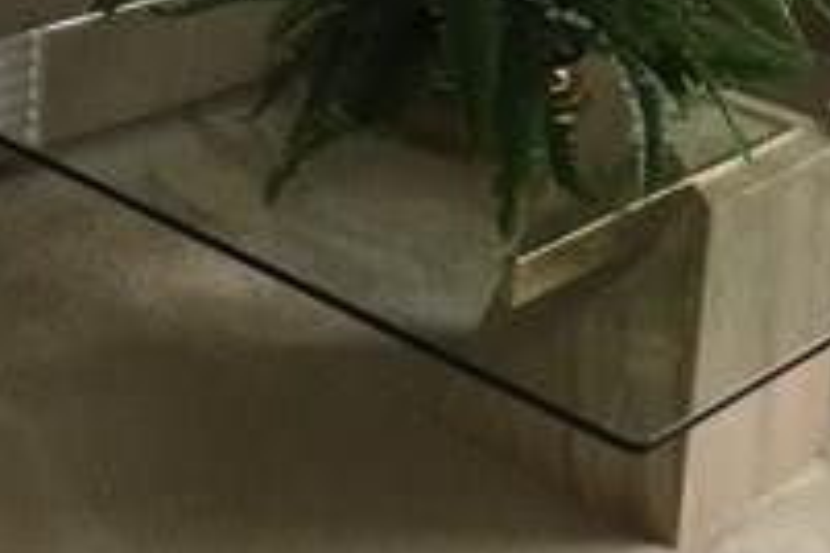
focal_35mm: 96
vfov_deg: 13.2
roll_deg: -1.8
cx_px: 116
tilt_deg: -6.7
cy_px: -363
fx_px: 2213
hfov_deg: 20.9
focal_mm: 4.15
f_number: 2.2
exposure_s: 1/30
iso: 40
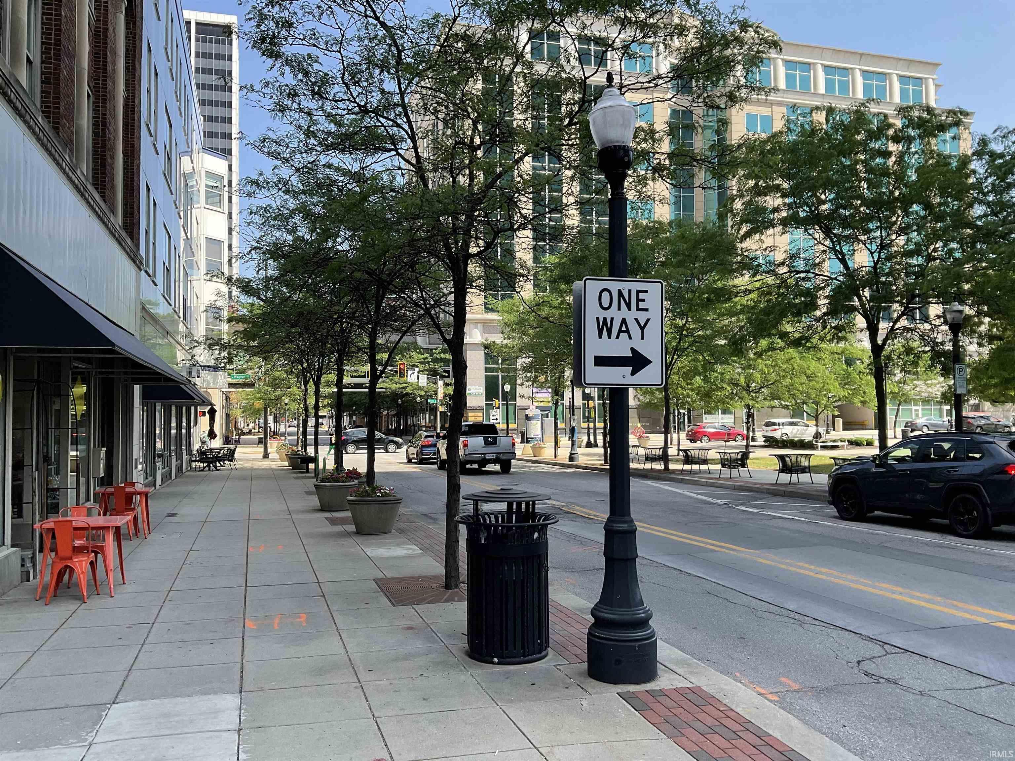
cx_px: 508
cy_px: 380
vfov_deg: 48.2
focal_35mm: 29
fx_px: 850
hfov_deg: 61.7
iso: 16
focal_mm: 3
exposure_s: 1/574
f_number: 1.8
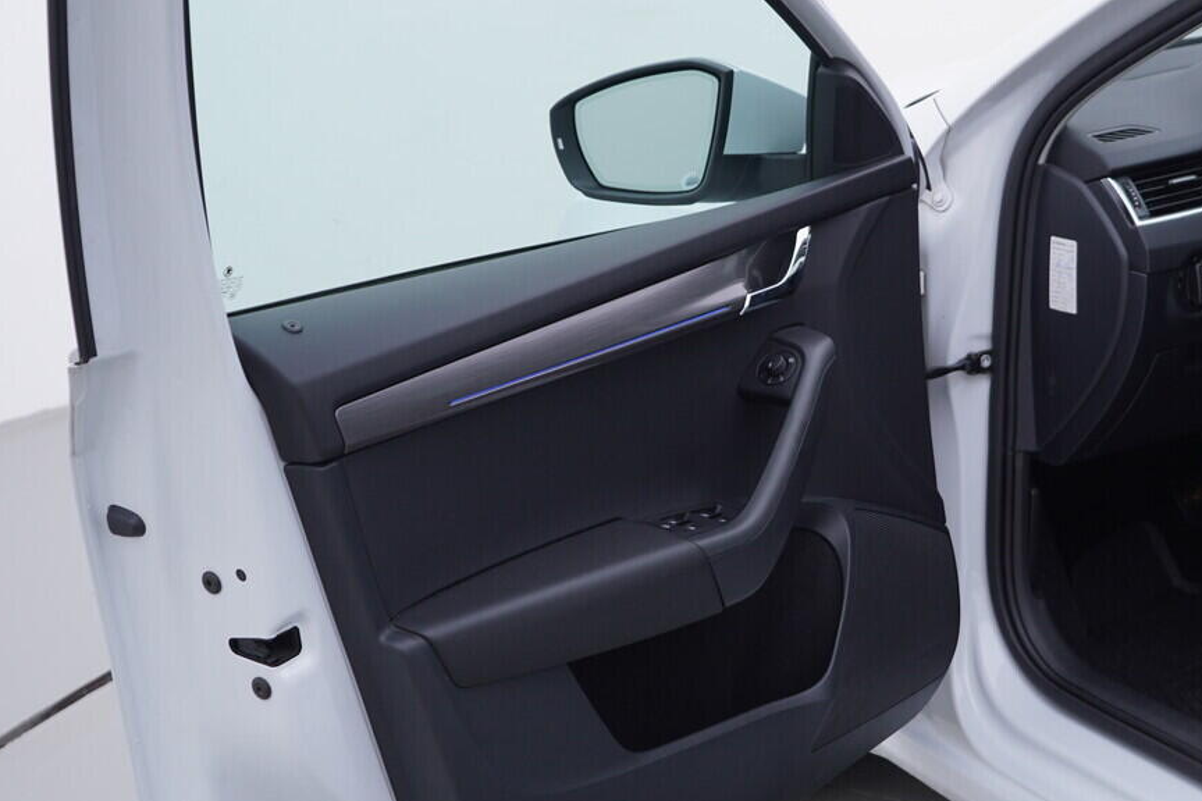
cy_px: 332
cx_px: 856
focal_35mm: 60
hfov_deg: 32.9
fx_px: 2003
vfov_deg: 22.6
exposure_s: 1/60
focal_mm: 24
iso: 125
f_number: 4
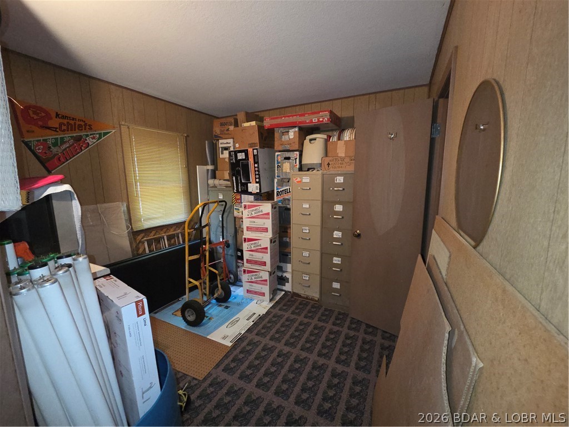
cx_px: 284
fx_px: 214
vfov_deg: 89.9
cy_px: 214
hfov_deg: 106.2
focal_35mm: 13
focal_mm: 2.2
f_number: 2.2
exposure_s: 1/30
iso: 400
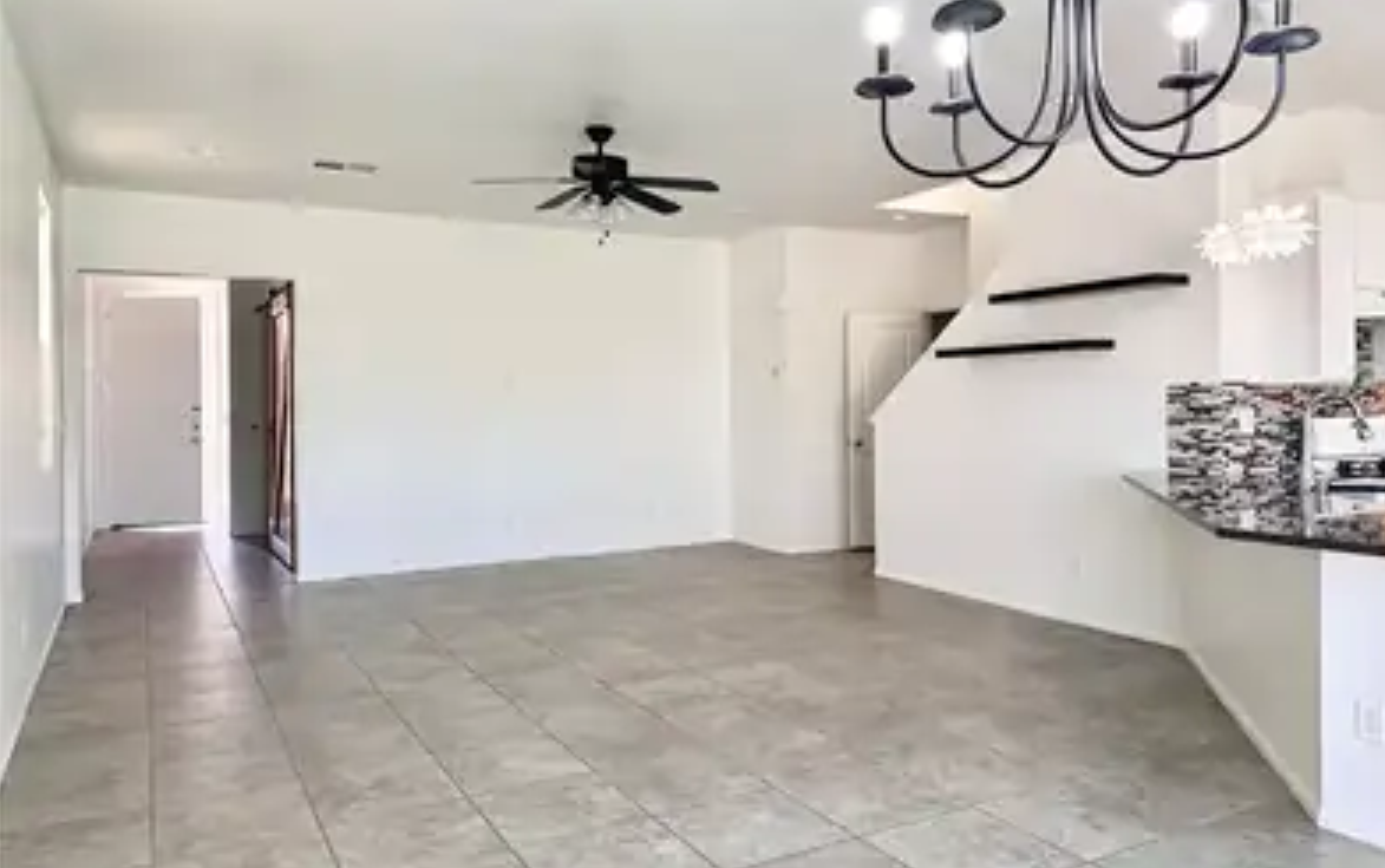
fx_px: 982
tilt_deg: -0.6
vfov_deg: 47.6
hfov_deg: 70.4
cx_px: 705
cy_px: 397
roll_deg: +0.2
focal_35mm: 26
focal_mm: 6.86
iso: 200
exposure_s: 1/120
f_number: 1.78
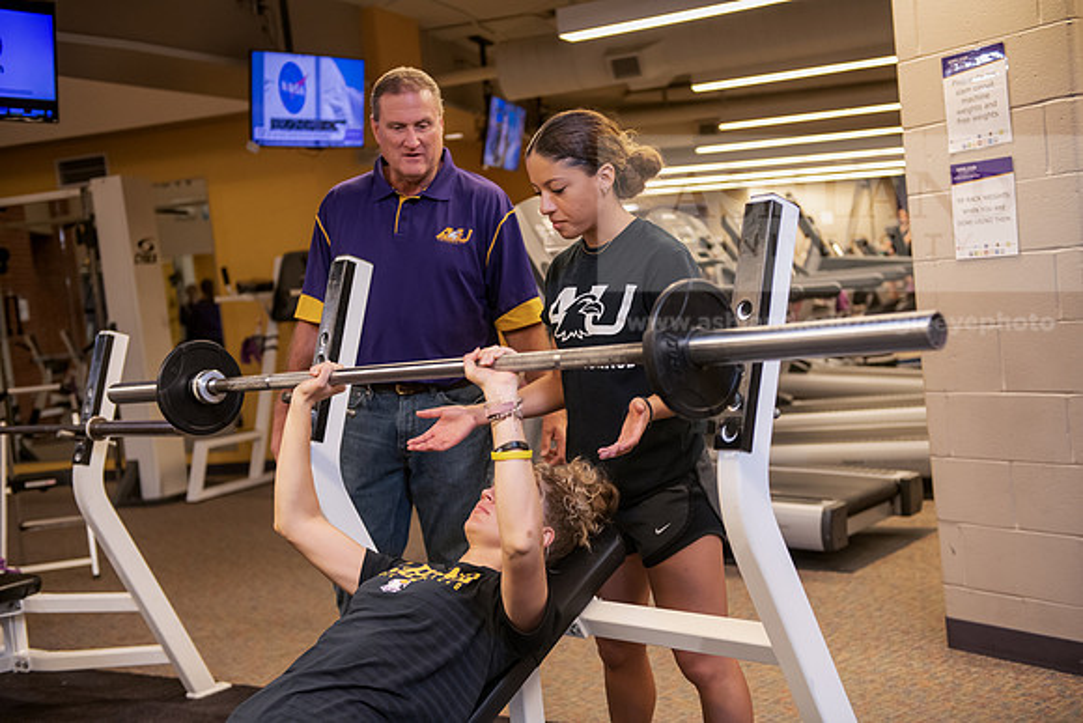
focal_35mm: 48
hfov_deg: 41.1
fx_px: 1444
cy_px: 362
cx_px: 542
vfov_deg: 28.1
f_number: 3.2
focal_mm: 48
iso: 1000
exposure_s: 1/200
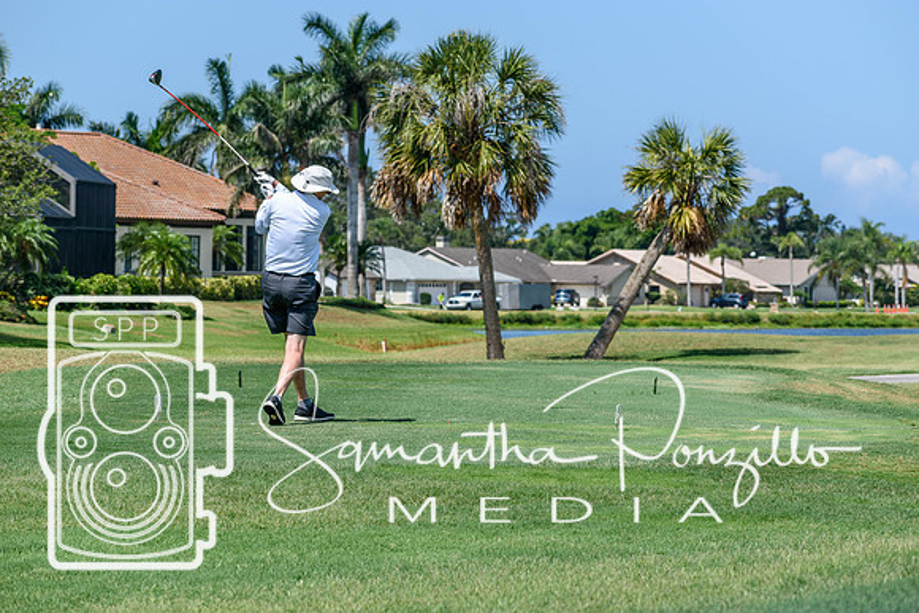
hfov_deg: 11.4
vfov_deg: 7.6
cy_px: 306
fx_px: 4596
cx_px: 460
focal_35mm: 180
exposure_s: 1/800
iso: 200
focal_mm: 120
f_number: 7.1
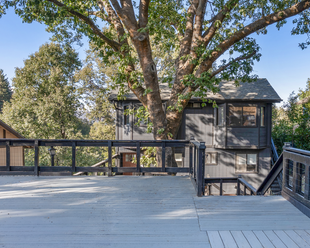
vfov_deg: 48.5
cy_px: 116
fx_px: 275
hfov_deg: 58.3
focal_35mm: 30
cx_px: 187
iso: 100
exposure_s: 1/30
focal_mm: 17
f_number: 8
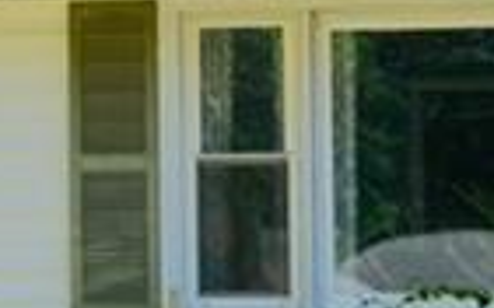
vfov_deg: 5.2
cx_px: -361
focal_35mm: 252
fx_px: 3391
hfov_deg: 8.1
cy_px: 58
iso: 640
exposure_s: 1/800
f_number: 9
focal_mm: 34
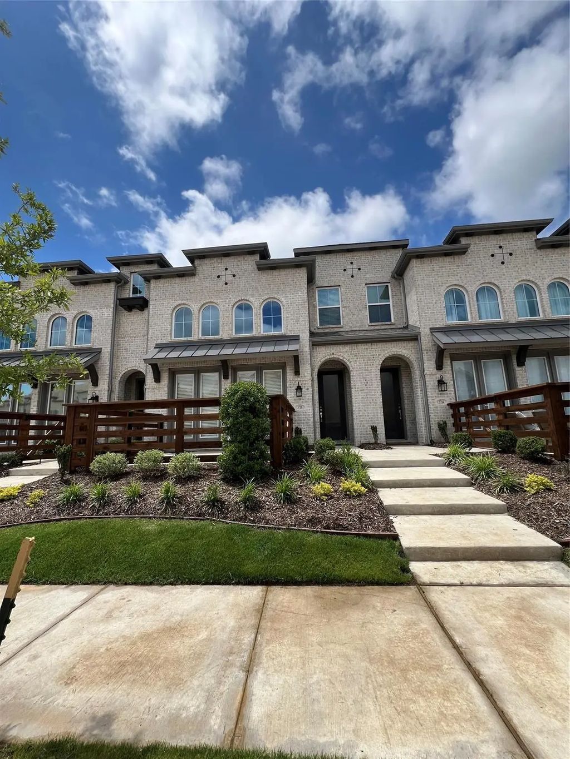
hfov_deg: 89.9
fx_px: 285
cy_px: 380
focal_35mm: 13
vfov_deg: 106.2
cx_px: 285
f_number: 1.8
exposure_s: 1/1553
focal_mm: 1.57
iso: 32
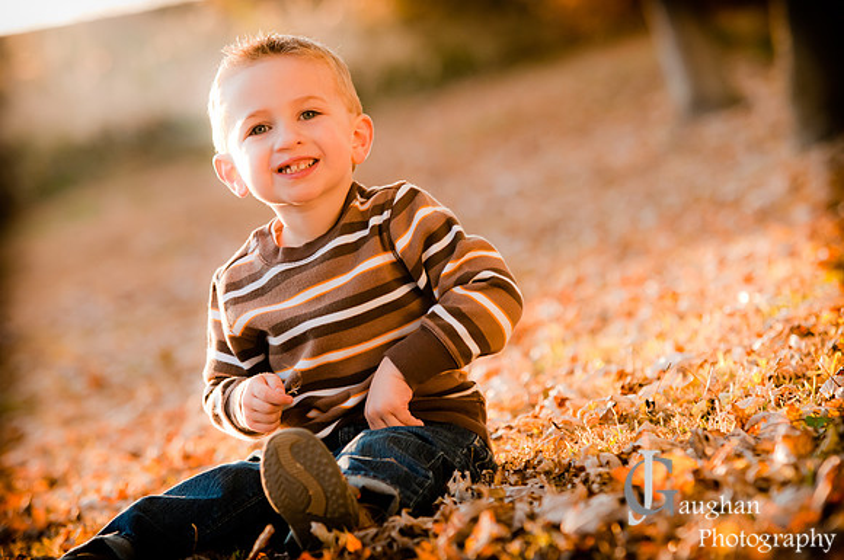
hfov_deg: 11.4
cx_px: 422
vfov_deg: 7.6
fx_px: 4214
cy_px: 280
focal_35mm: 180
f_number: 3.5
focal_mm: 120
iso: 500
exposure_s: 1/320
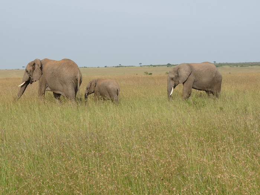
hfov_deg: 26.0
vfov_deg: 19.6
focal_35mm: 75
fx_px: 563
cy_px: 98
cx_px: 130
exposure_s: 1/320
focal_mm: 13.3
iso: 100
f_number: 5.6
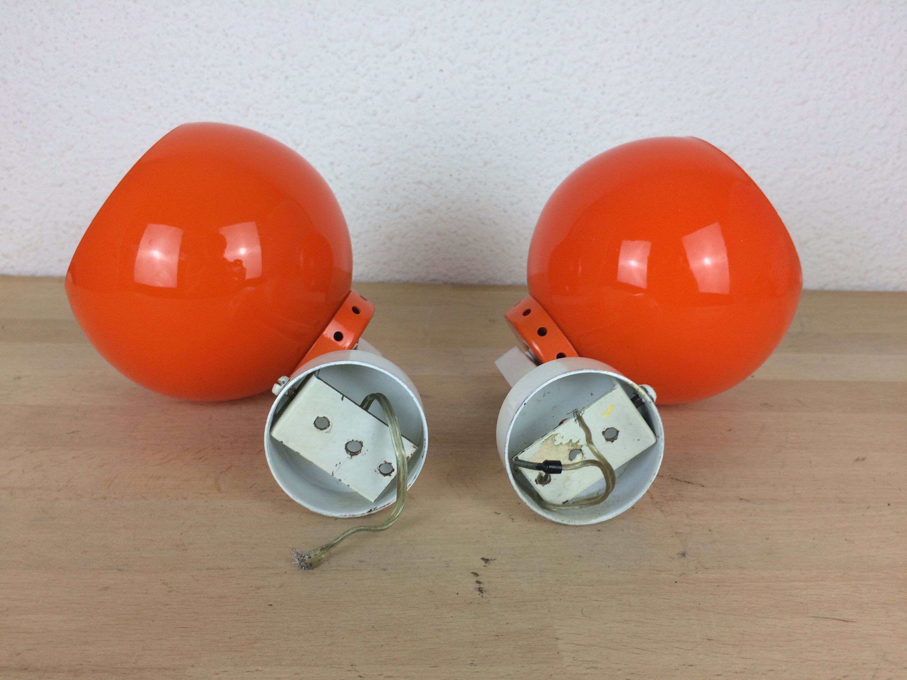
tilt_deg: -16.6
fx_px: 760
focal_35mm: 29
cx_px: 454
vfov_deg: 48.2
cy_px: 340
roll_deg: -1.4
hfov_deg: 61.7
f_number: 2.2
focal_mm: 4.15
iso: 50
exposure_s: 1/100
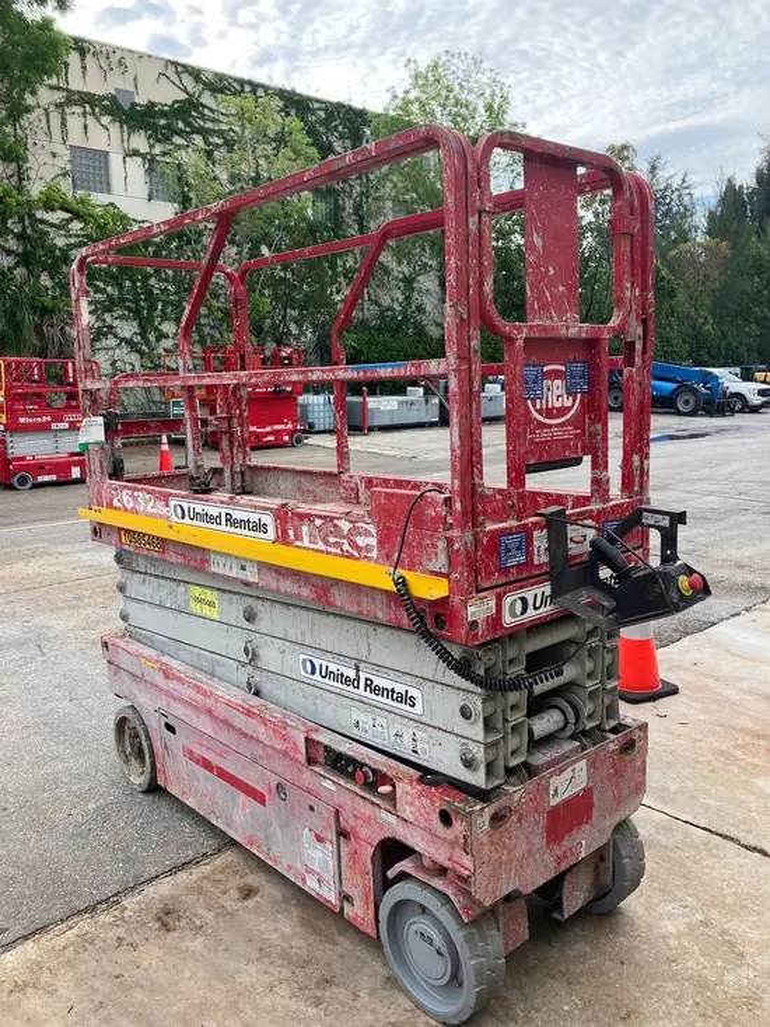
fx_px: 830
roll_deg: -0.7
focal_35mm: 28
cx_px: 385
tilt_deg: -9.5
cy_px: 514
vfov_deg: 63.4
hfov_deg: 49.8
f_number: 1.8
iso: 32
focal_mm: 3.99
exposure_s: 1/412
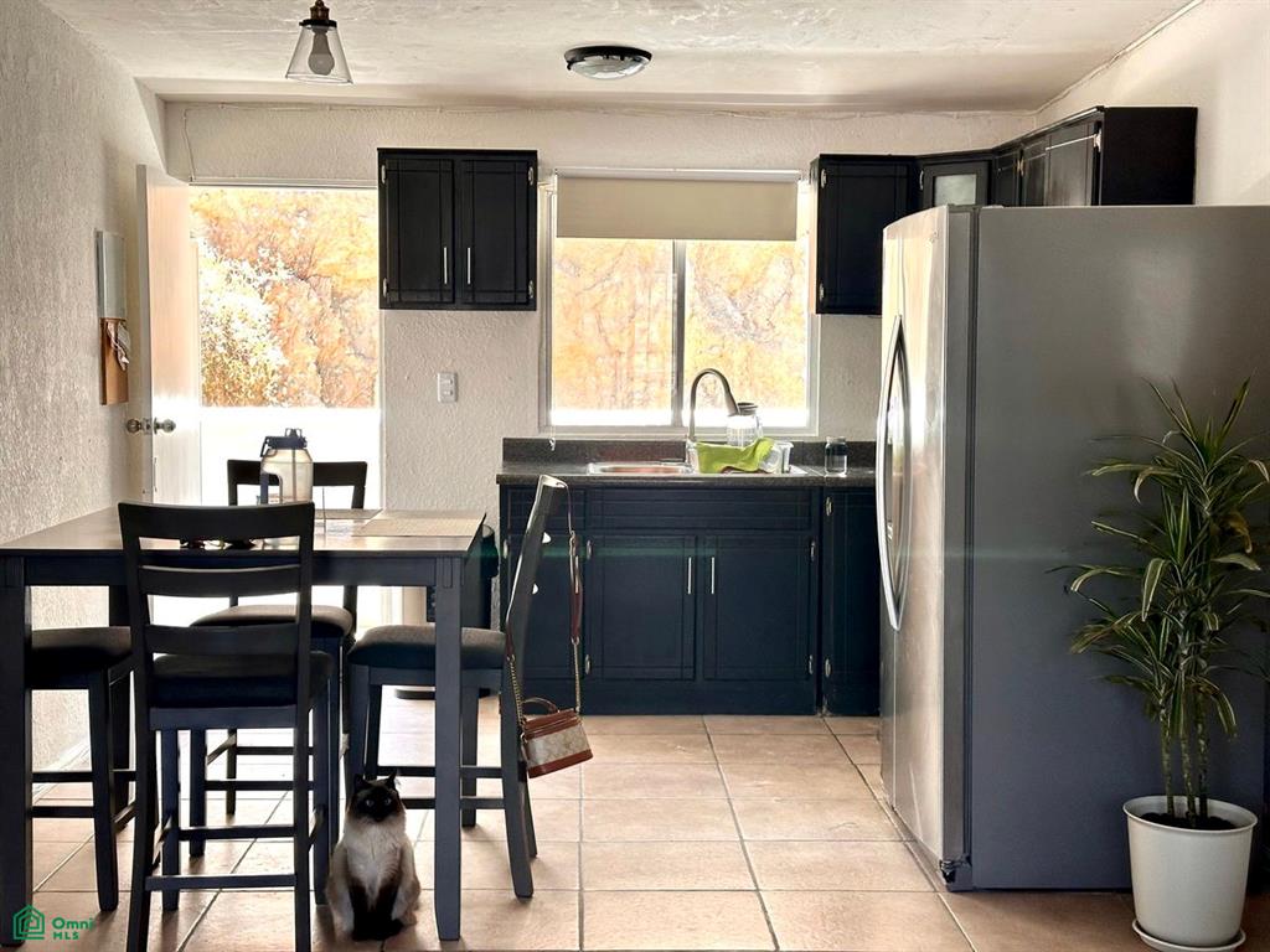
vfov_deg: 30.3
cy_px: 476
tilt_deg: -4.2
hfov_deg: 39.7
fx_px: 1761
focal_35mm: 48
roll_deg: -0.3
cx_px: 635
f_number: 1.78
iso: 80
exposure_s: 1/121
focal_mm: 6.86
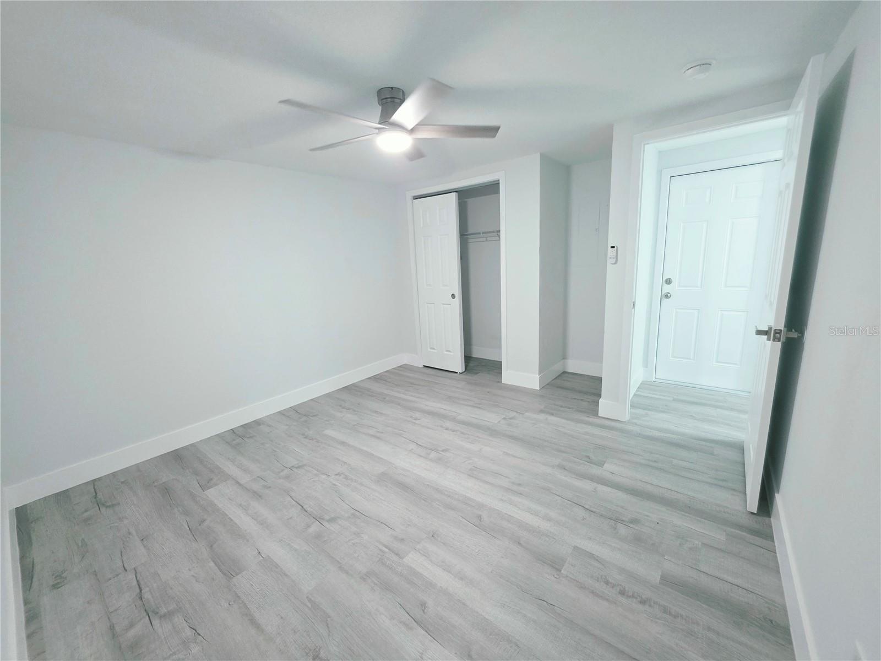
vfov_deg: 89.9
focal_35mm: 13
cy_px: 330
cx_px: 440
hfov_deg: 106.2
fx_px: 331
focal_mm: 2.2
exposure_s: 1/60.2
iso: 320
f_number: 1.9
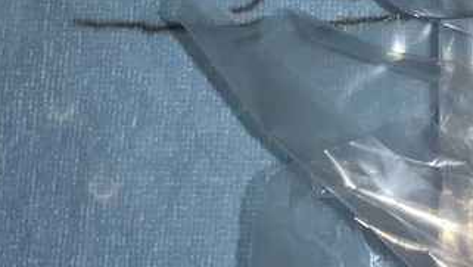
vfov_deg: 10.2
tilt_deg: -80.9
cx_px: 723
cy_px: -1
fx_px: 1481
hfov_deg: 16.4
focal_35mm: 118
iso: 16
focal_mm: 3
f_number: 1.8
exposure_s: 1/76
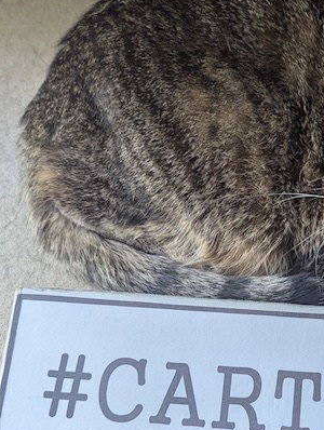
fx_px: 597
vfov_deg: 38.9
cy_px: 304
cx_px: 287
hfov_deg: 29.2
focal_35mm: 48
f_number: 1.85
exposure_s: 1/282
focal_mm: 6.81
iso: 335
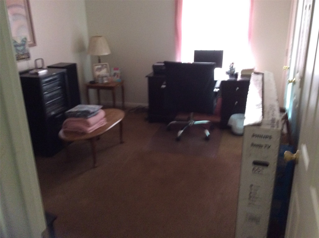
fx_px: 294
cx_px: 160
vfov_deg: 44.0
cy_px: 119
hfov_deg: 56.9
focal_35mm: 32
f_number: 2.4
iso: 250
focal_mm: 3.3
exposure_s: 1/17
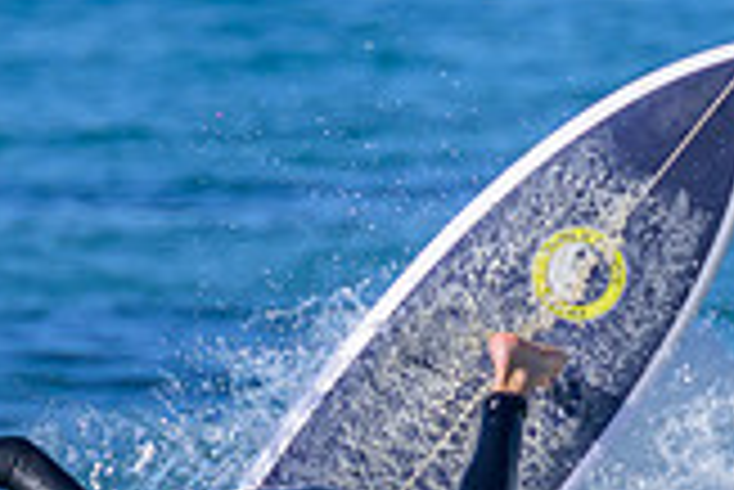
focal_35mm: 2737
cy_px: 633
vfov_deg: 0.5
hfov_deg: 0.8
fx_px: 55853
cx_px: 463
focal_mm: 560
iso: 250
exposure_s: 1/1000
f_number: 8
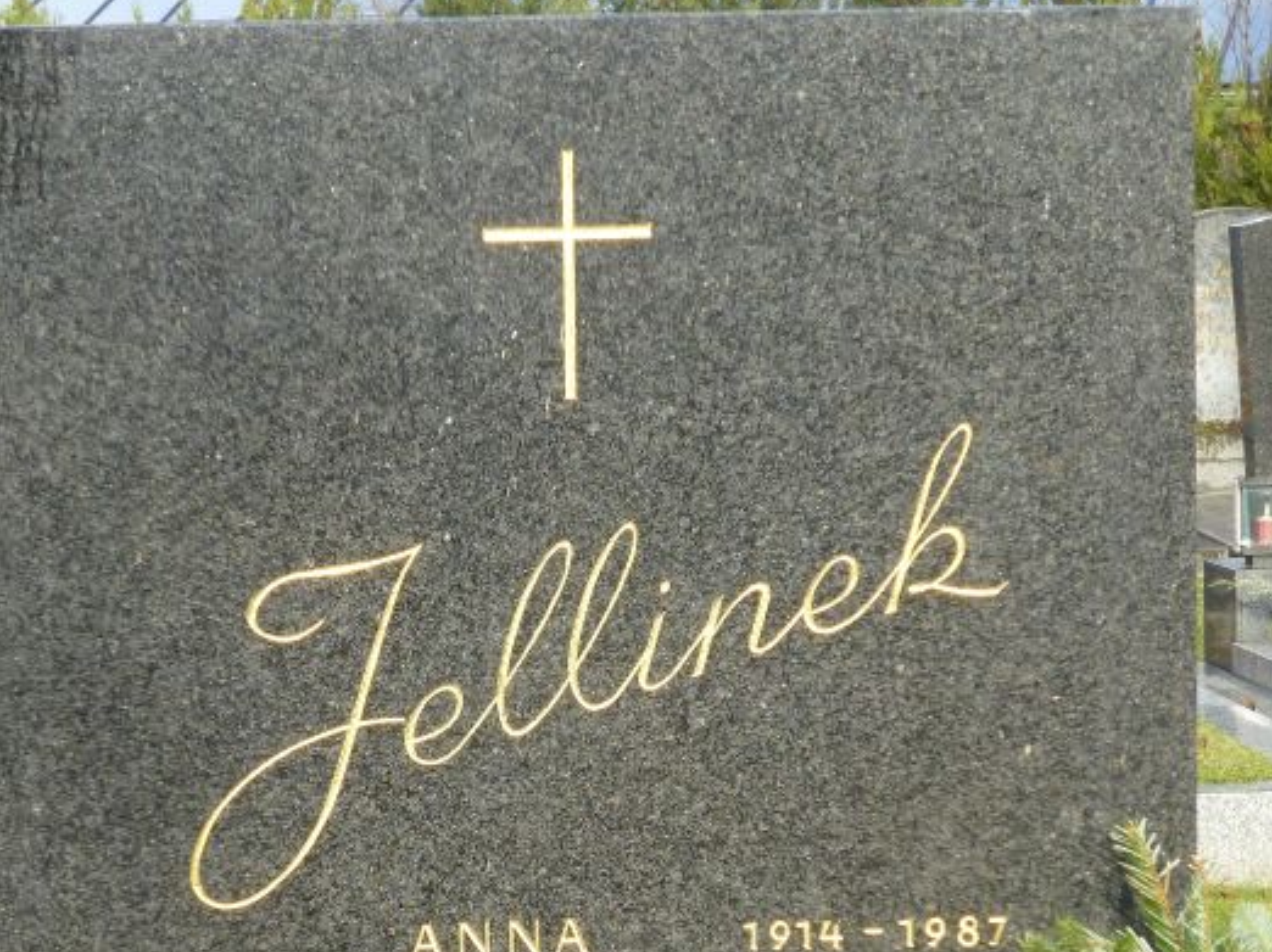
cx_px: 502
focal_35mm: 115
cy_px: 696
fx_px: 4224
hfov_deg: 17.1
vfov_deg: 12.8
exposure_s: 1/200
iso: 200
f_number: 5
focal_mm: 13.3
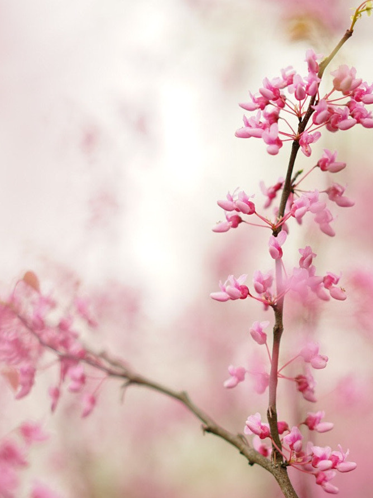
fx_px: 1365
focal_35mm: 95
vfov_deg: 20.6
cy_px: 313
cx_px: 258
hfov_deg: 15.5
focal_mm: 55
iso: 200
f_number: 2
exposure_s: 1/100
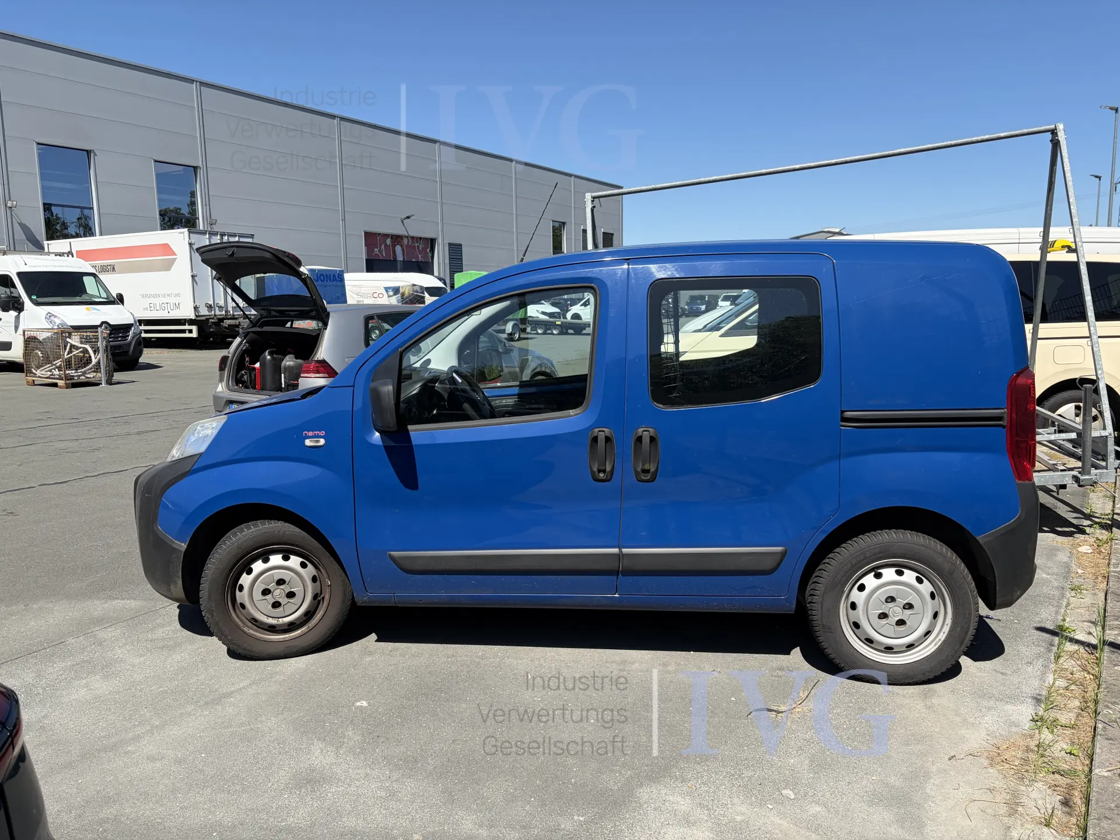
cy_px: 420
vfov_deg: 53.1
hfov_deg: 67.3
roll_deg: +1.4
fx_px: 841
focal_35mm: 26
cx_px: 560
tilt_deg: -7.2
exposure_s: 1/2364
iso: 50
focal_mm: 5.96
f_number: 1.6
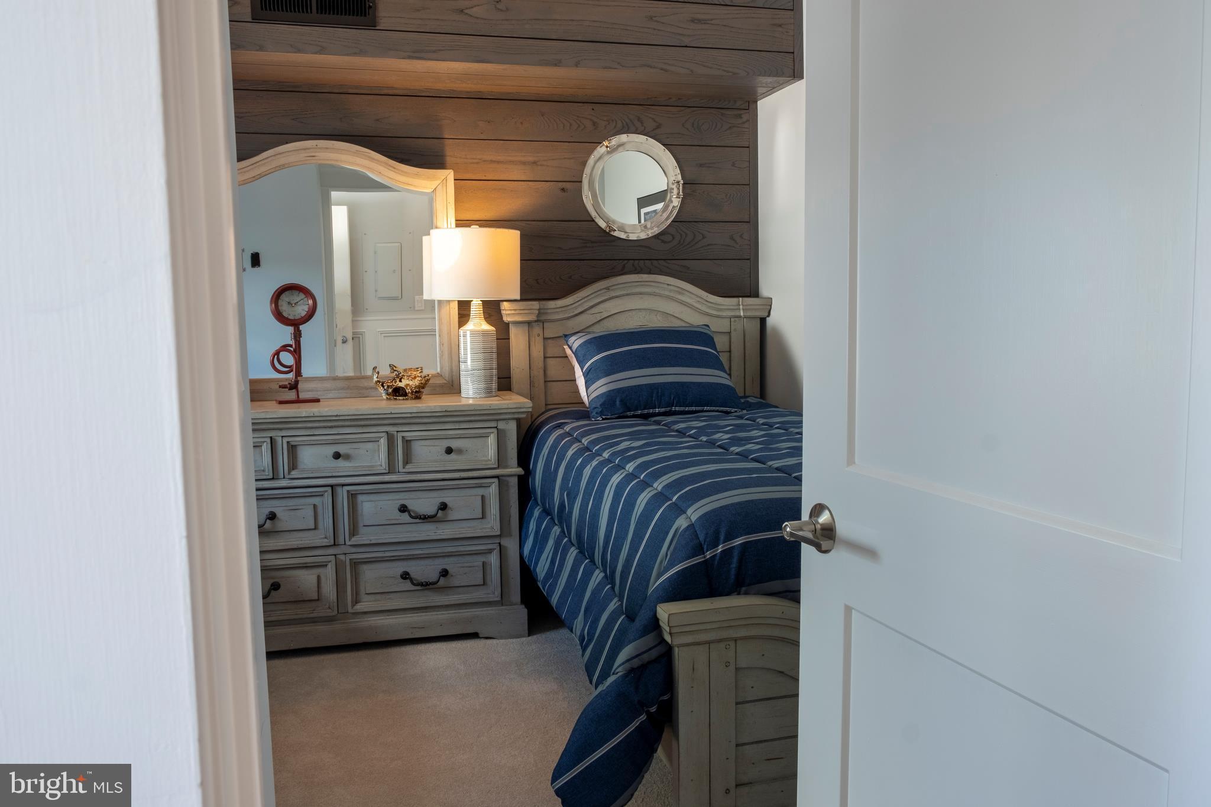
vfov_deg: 45.0
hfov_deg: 63.7
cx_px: 606
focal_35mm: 29
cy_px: 404
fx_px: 975
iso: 160
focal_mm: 19.6
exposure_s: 1/2
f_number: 11
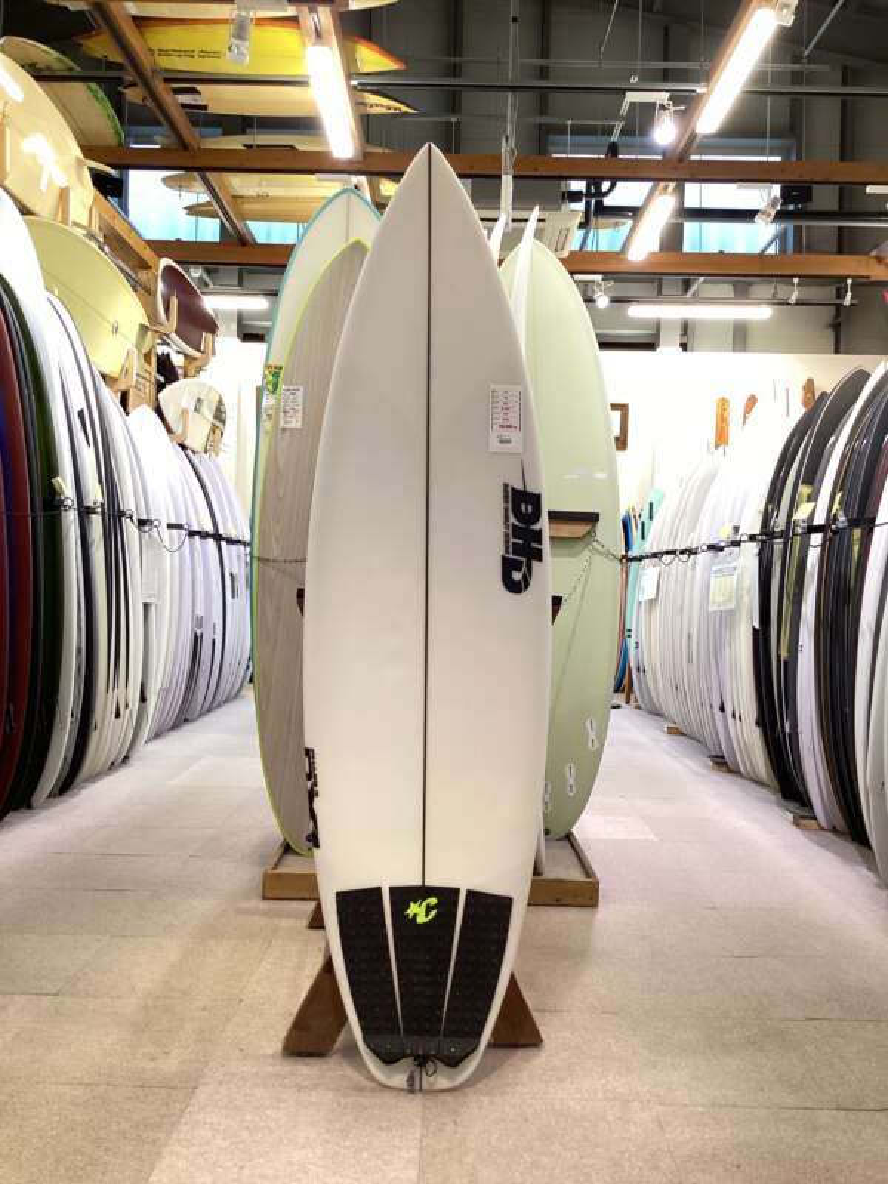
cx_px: 444
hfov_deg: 45.4
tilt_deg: -1.4
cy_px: 592
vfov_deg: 58.4
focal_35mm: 31
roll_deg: -0.7
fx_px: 1060
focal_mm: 3.3
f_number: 2.4
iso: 125
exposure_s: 1/50
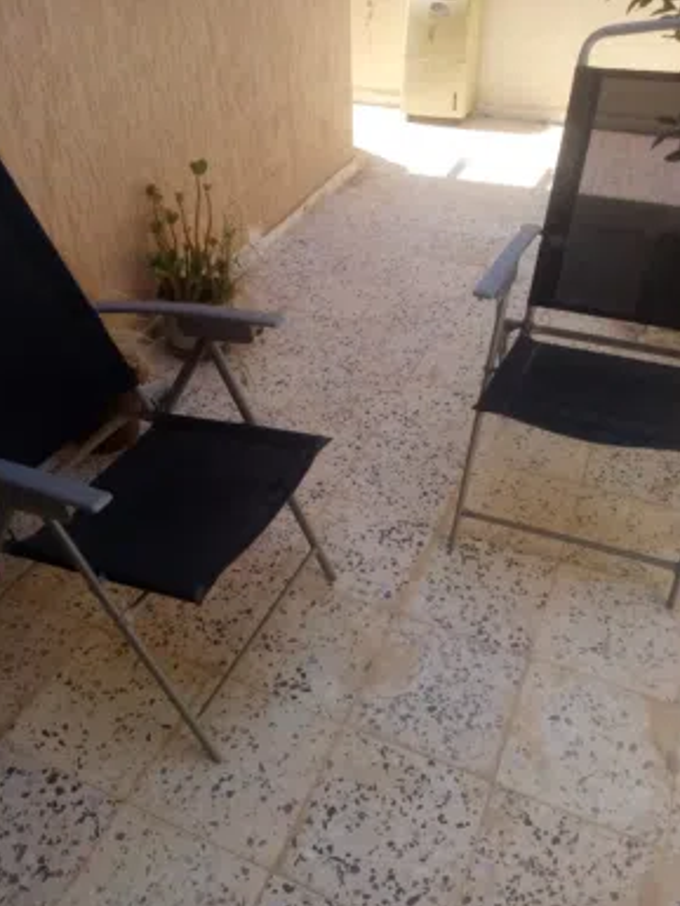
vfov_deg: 65.3
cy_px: 468
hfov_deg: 51.4
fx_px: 707
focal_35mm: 27
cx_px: 339
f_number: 1.8
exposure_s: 1/831
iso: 109
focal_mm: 3.62
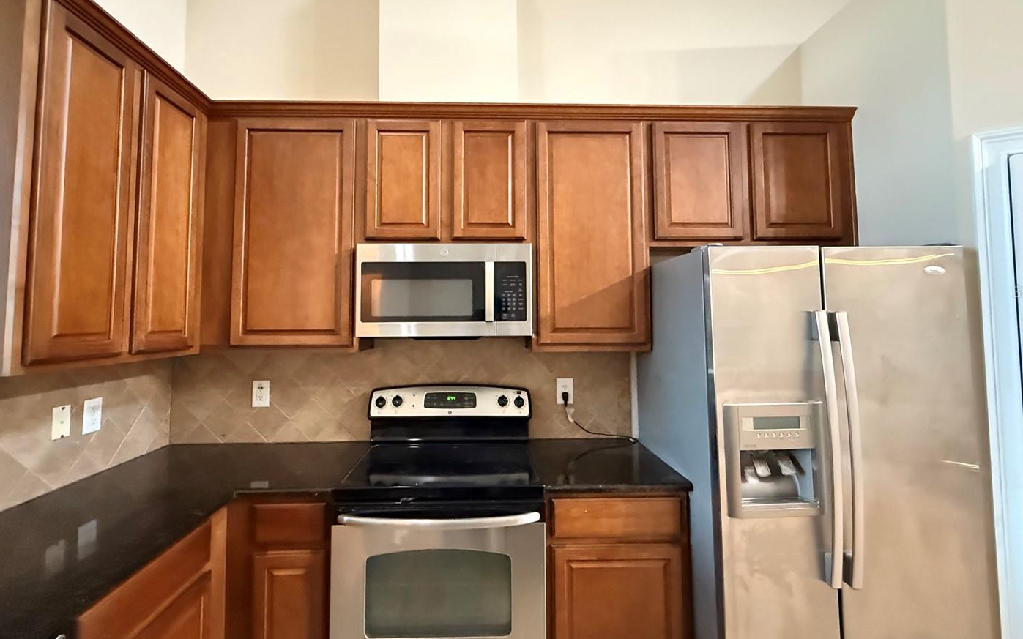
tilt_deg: +3.4
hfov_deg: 94.3
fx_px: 474
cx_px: 496
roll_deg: +0.3
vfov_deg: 67.9
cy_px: 291
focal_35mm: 17
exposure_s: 1/40
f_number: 2.2
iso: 1250
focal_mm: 2.22
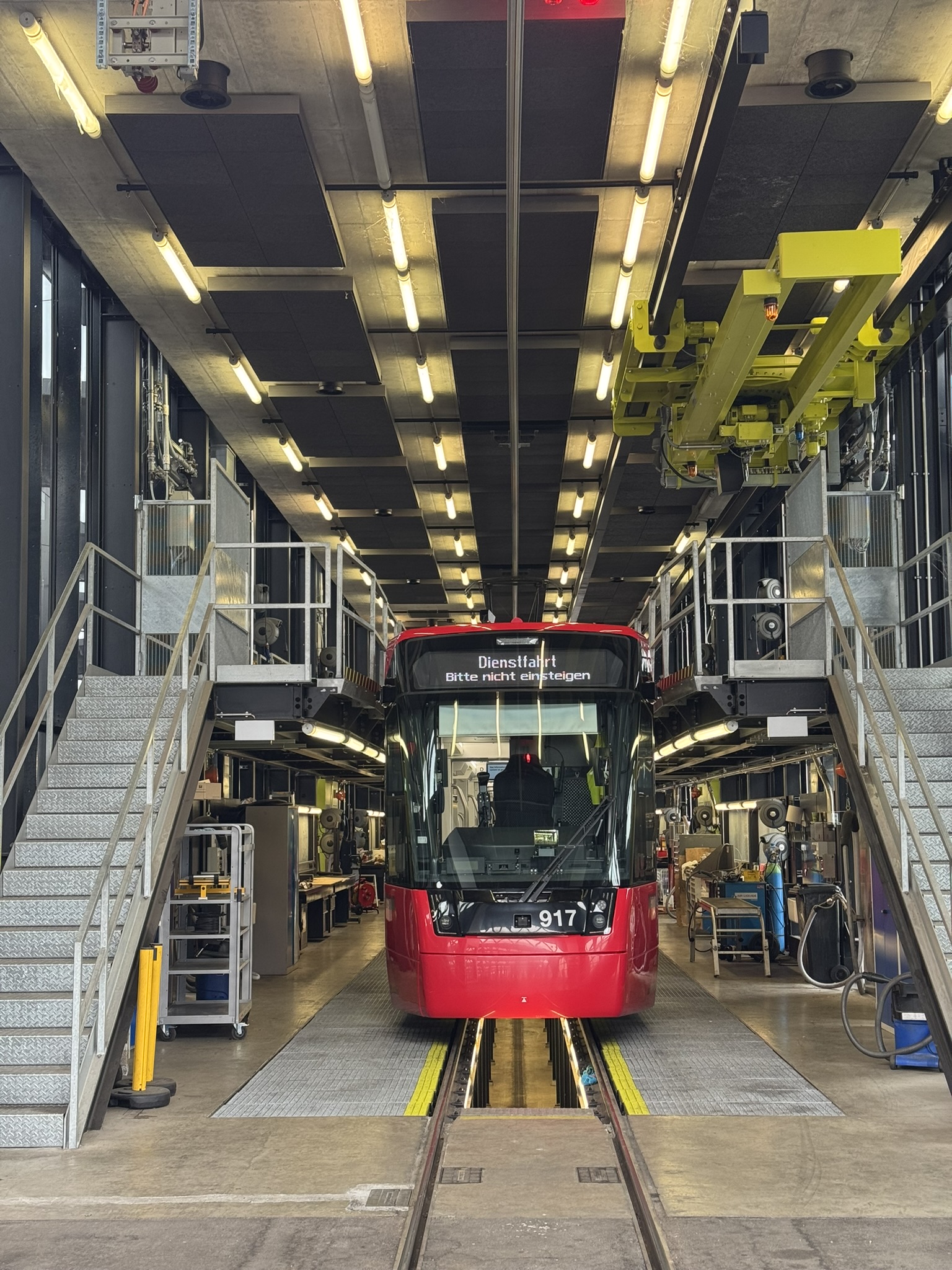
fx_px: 1760
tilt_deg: +6.0
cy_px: 635
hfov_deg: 30.3
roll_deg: -0.3
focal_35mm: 48
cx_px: 476
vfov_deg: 39.7
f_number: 1.78
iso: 100
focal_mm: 6.76
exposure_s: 1/69
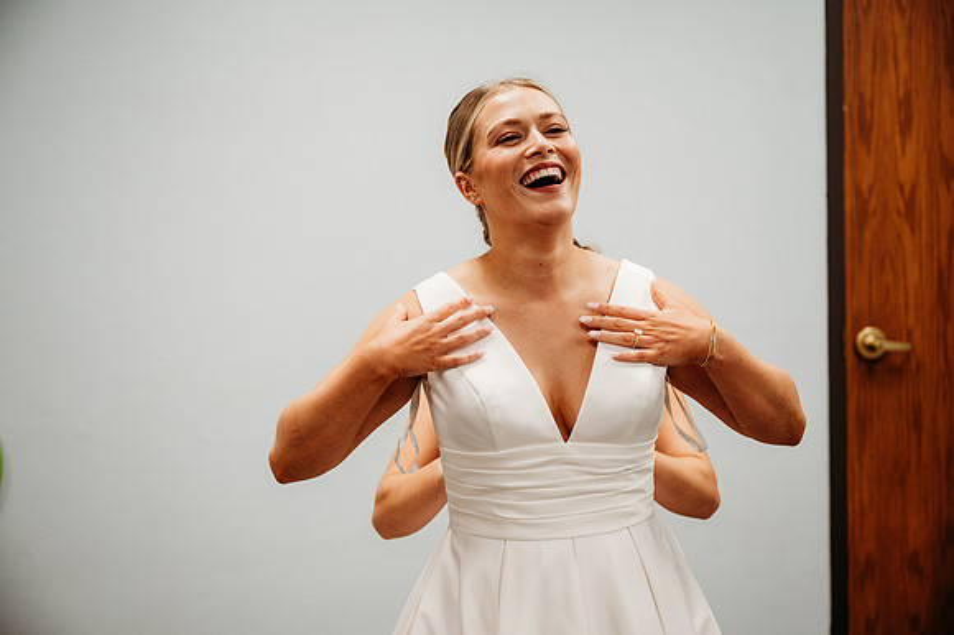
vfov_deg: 28.0
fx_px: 1271
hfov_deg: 41.1
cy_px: 318
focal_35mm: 48
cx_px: 477
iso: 2000
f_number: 3.2
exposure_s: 1/320
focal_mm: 48
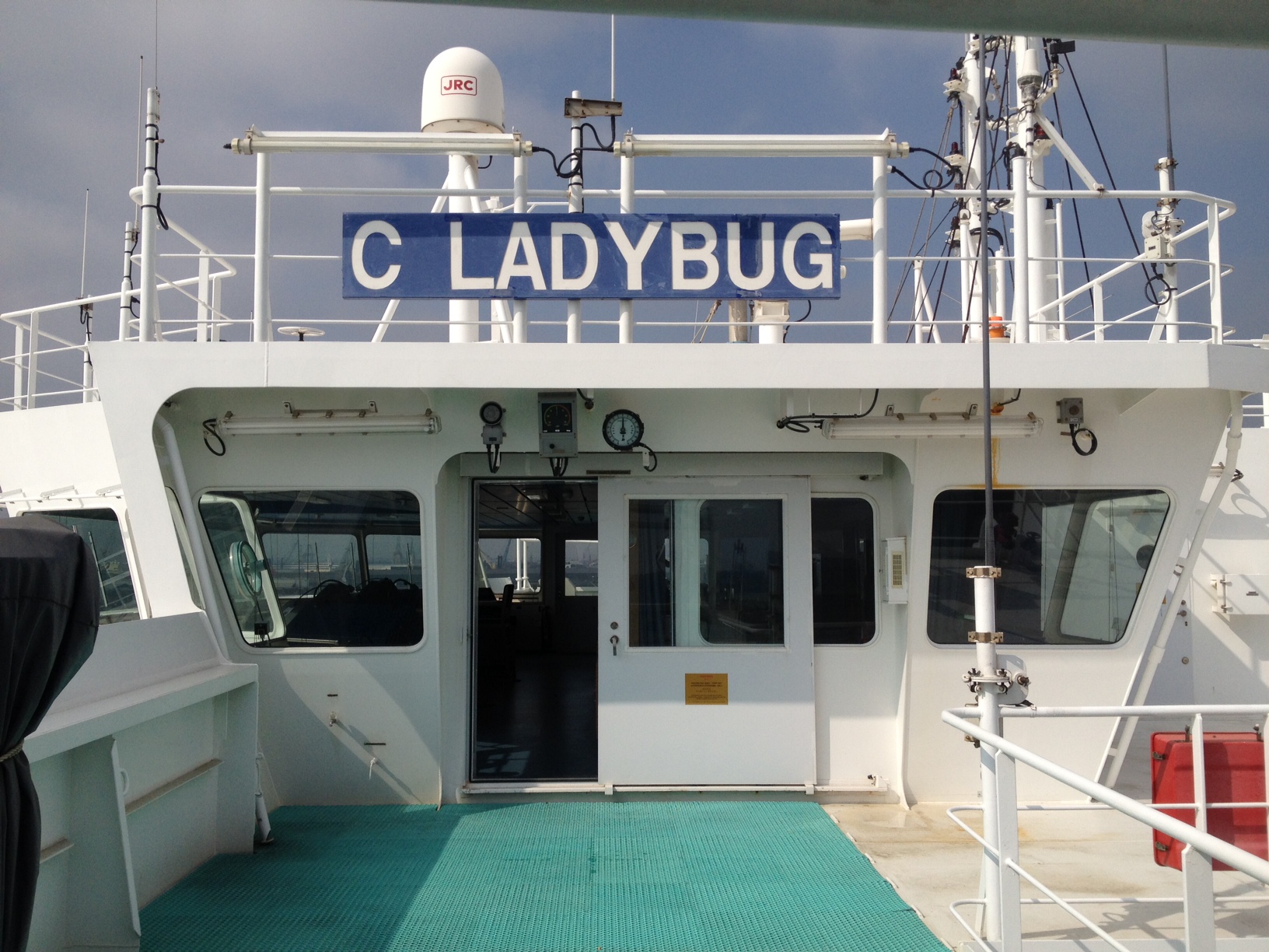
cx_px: 634
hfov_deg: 52.6
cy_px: 476
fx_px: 1283
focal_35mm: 35
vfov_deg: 40.7
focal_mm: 4.28
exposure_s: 1/3953
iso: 50
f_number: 2.4
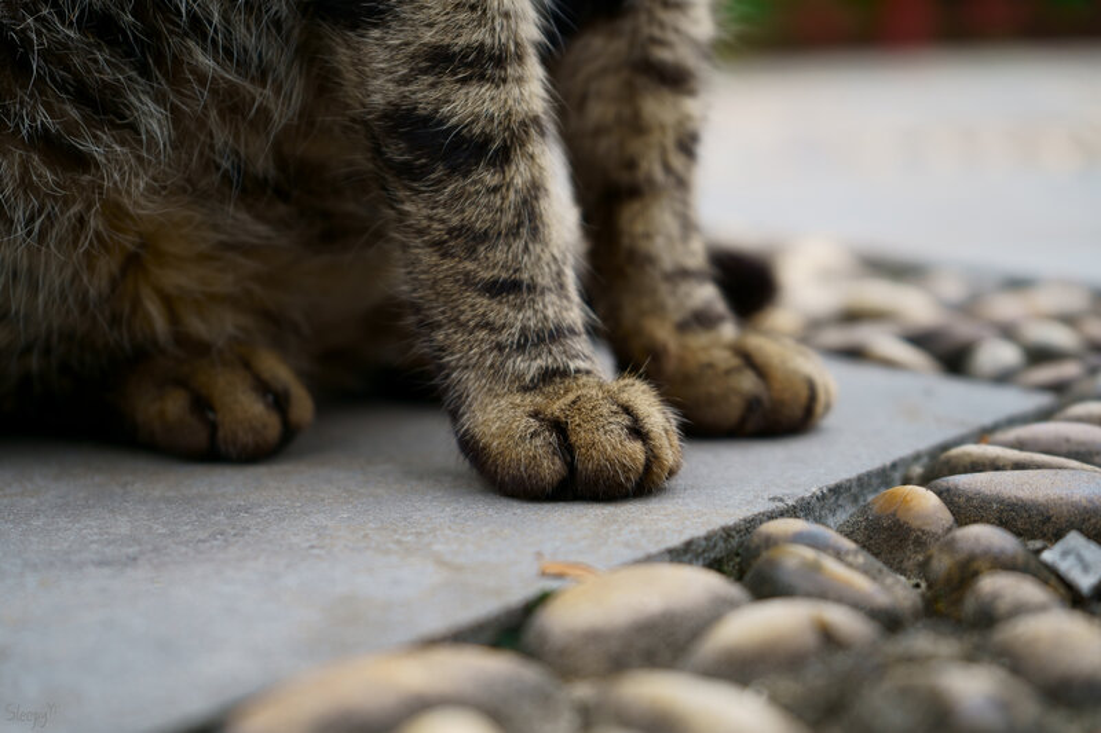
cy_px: 366
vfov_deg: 21.9
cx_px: 550
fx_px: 1896
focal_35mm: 62
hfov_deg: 32.4
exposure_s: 1/80
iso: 250
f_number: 5.6
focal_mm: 62
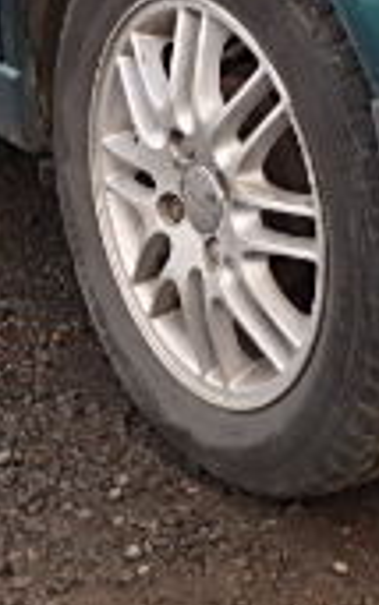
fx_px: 2229
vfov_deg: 14.7
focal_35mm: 135
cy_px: -216
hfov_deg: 9.6
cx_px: 446
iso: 200
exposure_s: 1/60
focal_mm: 6
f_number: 4.9
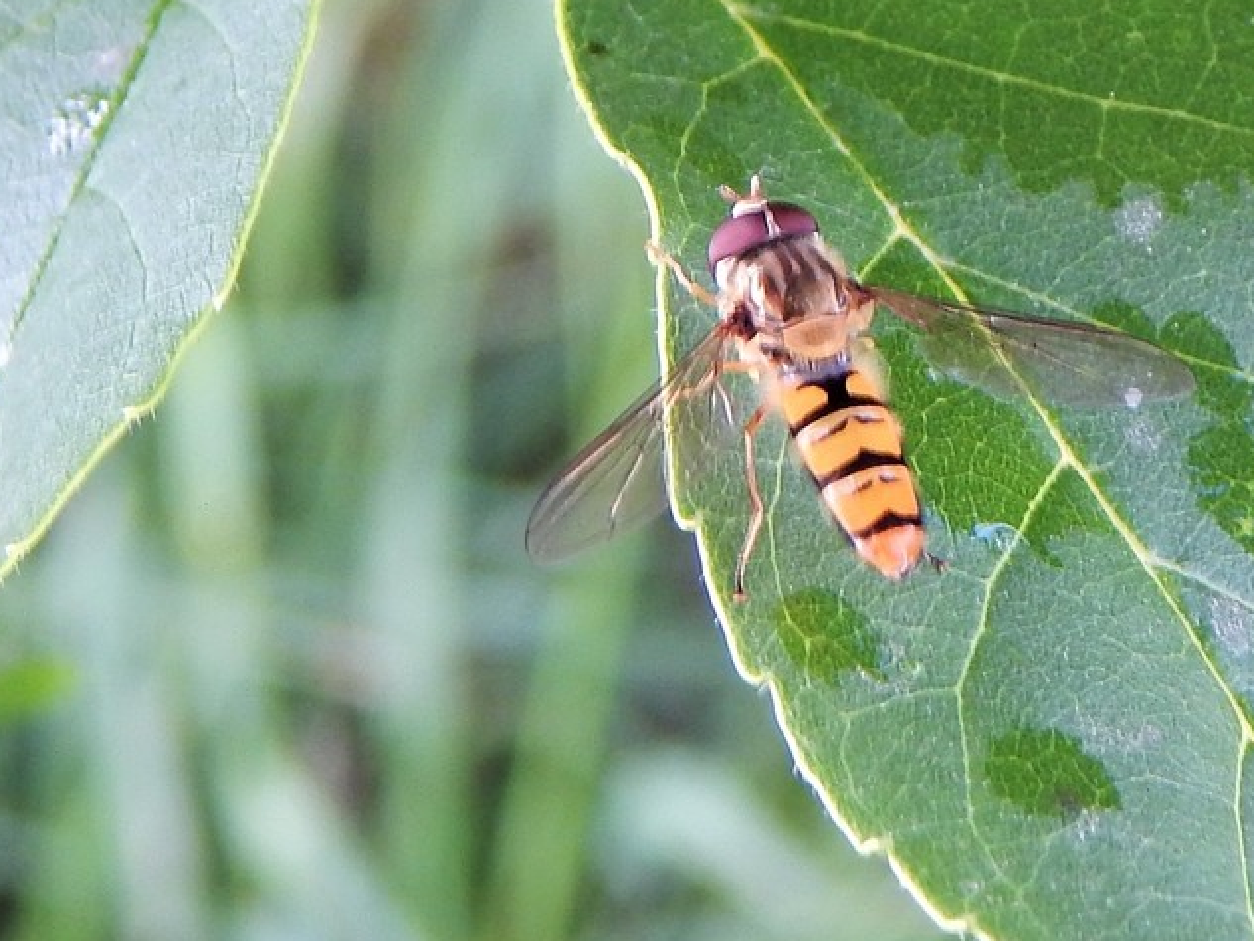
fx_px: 3370
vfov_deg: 15.9
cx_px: 821
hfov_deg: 21.0
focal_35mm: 93
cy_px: 374
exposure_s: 1/30
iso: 125
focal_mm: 12.3
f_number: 4.1
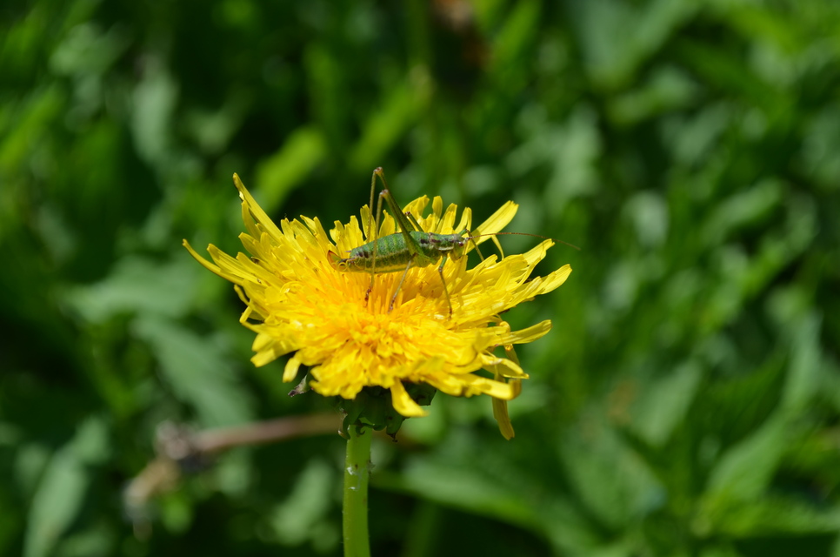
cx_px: 420
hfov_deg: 24.7
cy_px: 278
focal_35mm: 82
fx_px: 1921
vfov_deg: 16.5
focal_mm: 55
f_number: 8
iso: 100
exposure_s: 1/250
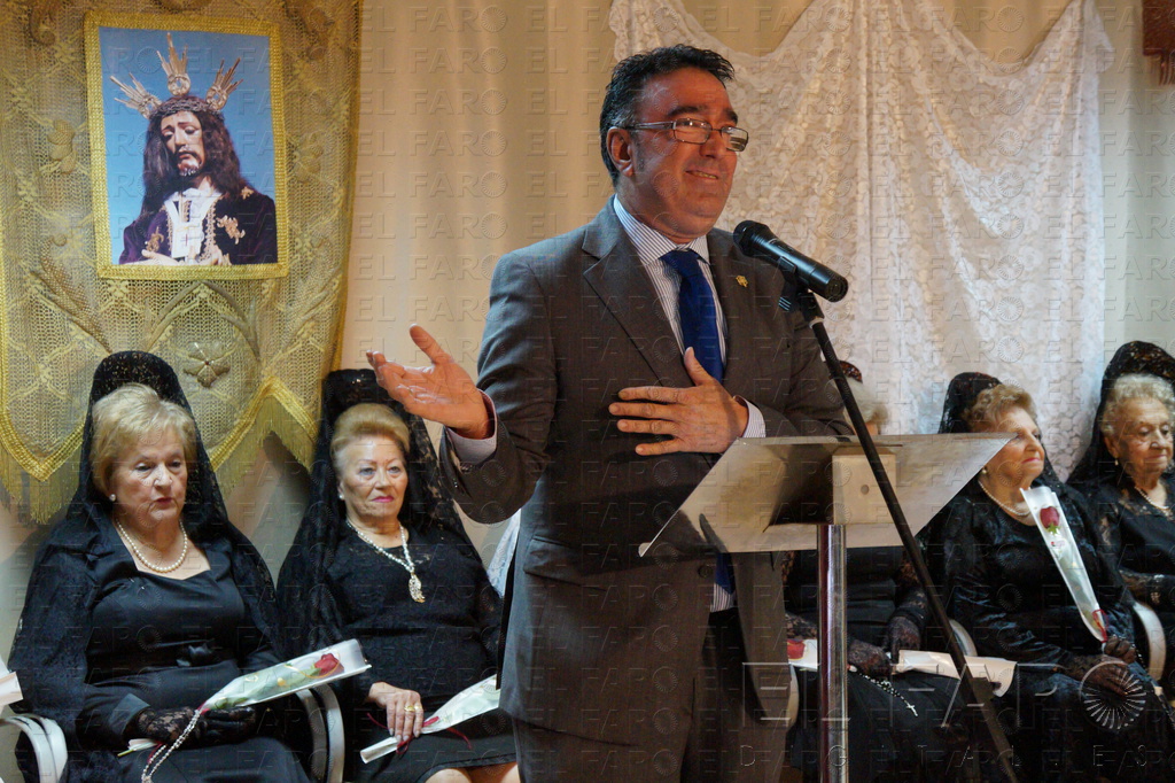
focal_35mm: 64
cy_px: 392
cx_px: 588
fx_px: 2104
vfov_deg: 21.1
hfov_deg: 31.2
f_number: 4.5
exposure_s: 1/160
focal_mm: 43
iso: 3200
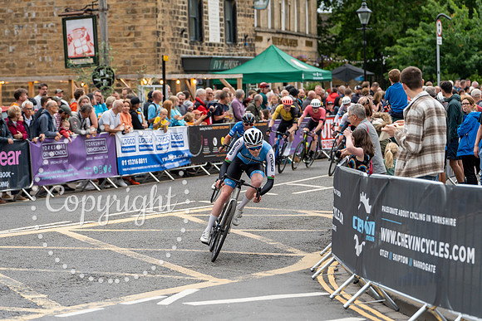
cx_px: 241
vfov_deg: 12.5
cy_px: 160
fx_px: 1473
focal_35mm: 110
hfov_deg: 18.6
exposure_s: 1/800
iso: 500
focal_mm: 110
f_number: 3.5
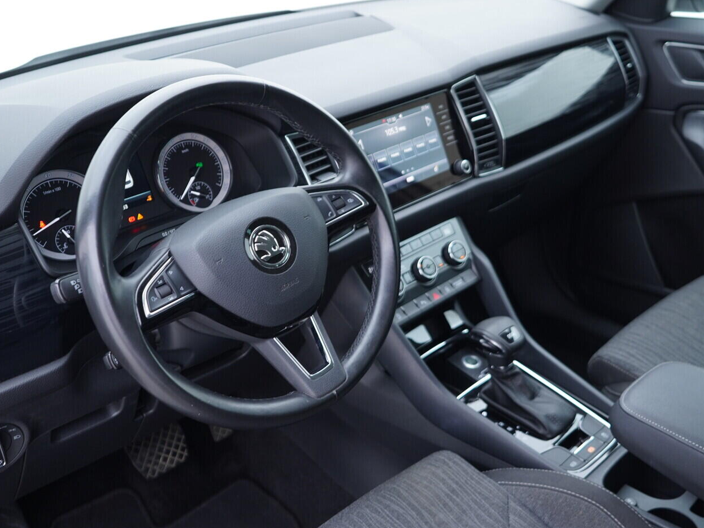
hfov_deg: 46.7
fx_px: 814
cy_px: 260
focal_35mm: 40
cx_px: 393
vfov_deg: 36.0
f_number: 2.8
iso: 250
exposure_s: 1/40
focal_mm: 24
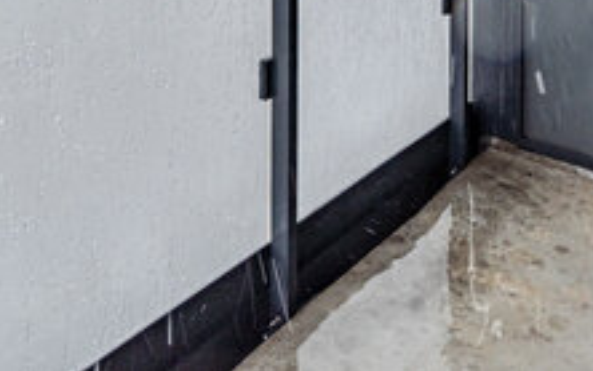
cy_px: -196
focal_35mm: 44
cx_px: 275
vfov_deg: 23.2
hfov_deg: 45.2
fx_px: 711
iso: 100
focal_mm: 10
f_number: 7.1
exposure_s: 1/60
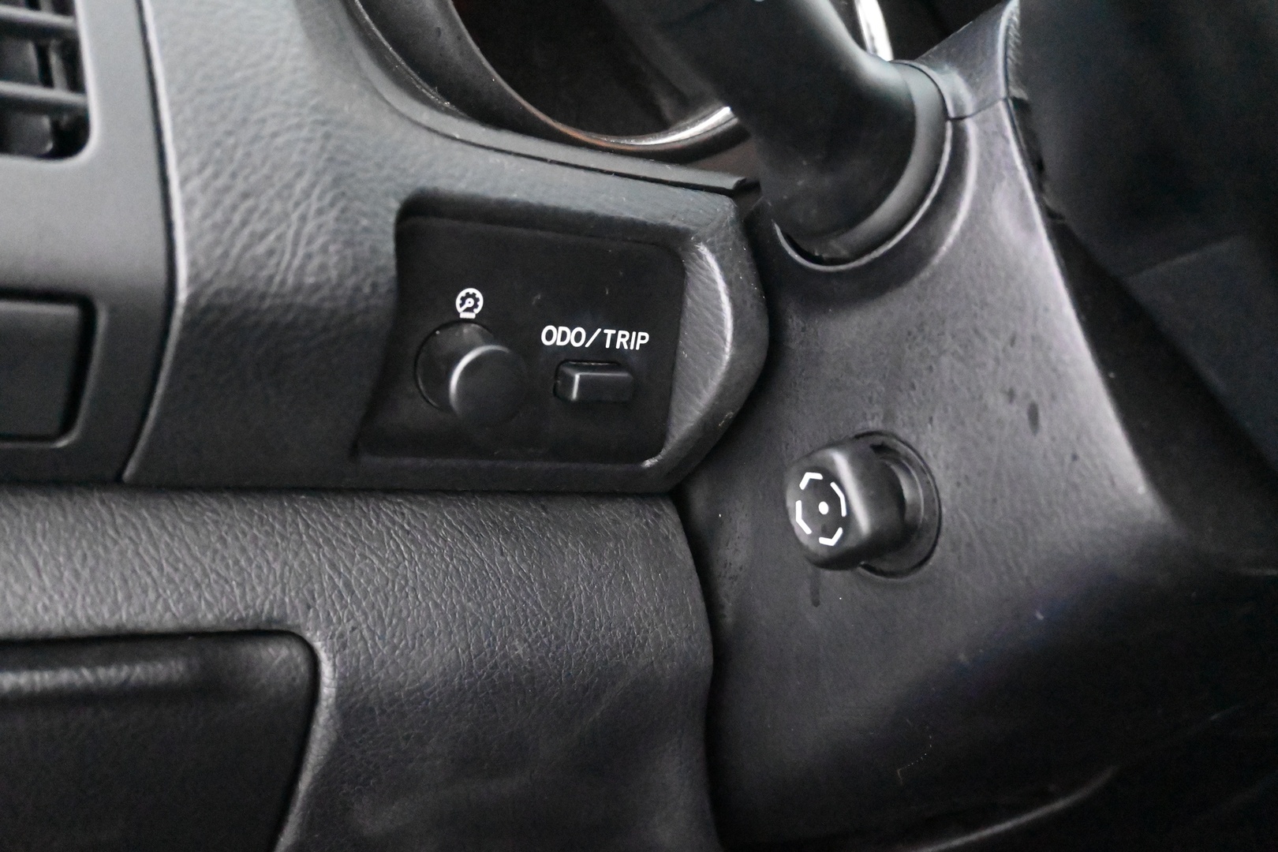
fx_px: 1198
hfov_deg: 56.1
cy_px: 426
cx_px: 639
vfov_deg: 39.1
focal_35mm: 34
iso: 25600
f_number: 4
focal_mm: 22.5
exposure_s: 1/40
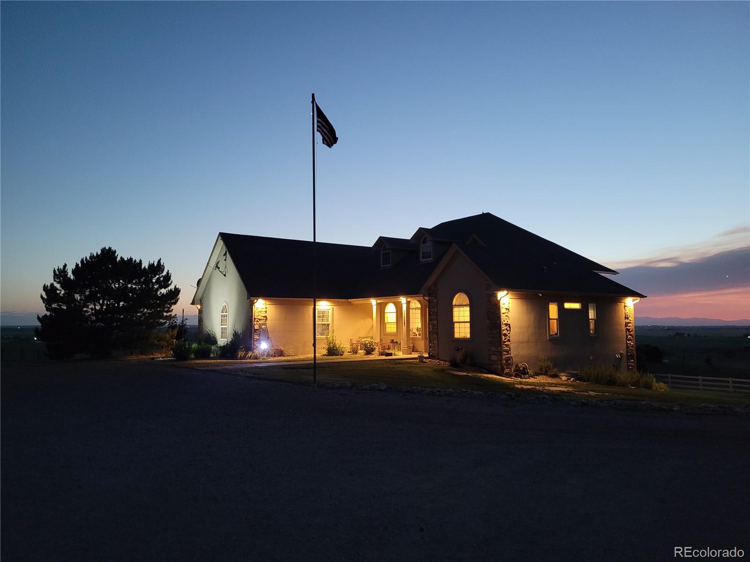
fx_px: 563
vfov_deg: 53.1
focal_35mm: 26
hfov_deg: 67.3
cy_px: 281
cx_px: 375
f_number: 1.8
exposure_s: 1/24
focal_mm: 5.4
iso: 640
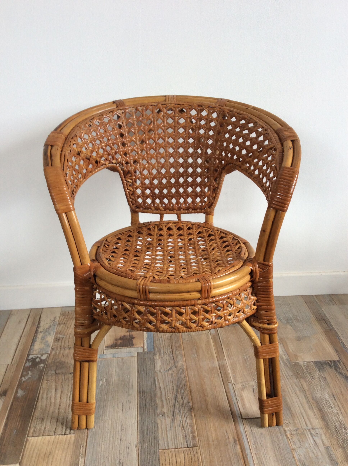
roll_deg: +0.6
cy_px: 233
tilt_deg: -23.8
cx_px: 174
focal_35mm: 32
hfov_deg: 44.1
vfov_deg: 56.9
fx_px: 430
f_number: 2.4
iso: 32
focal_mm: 3.3
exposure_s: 1/25
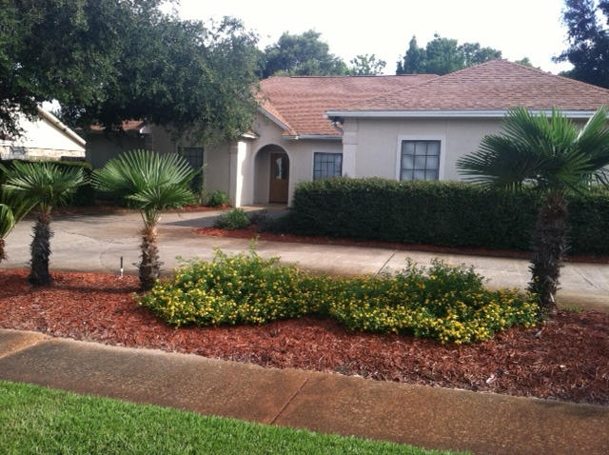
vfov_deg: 40.6
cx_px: 304
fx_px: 615
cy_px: 228
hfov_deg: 52.7
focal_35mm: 35
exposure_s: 1/326
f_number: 2.8
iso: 80
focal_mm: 3.85
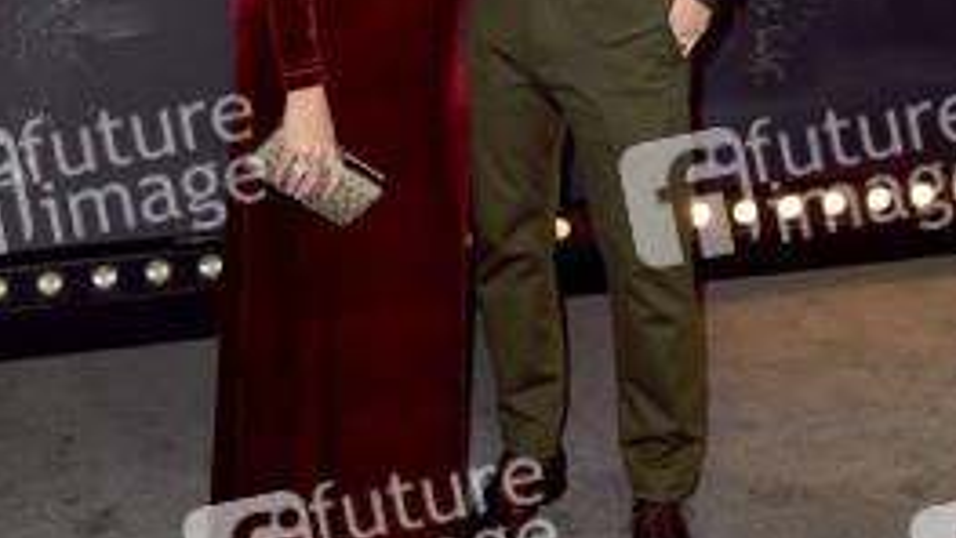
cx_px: 478
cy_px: 0
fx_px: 1699
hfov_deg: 31.4
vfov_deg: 17.6
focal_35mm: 67
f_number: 5.6
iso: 320
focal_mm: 42
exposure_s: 1/320
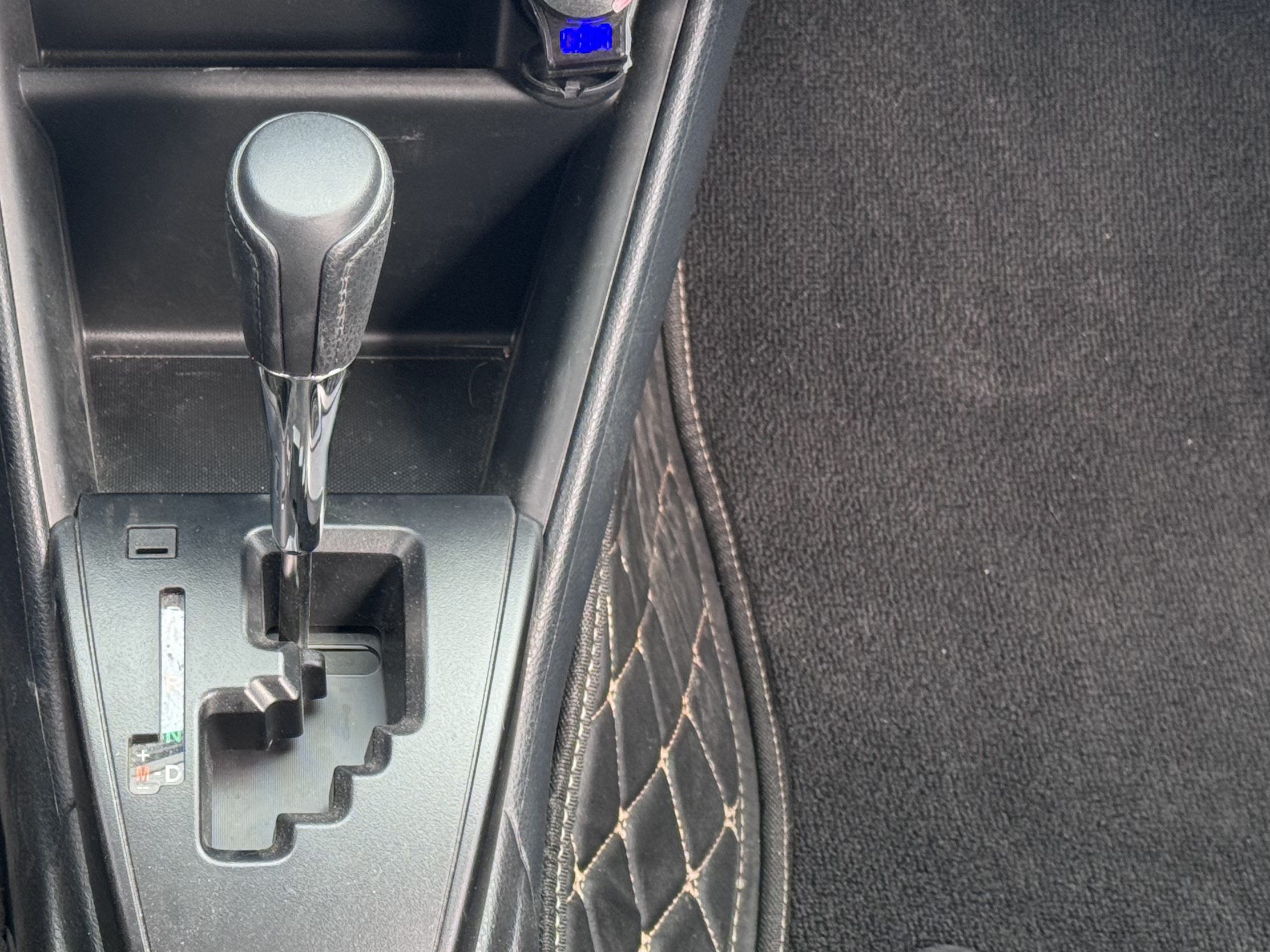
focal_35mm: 87
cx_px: 169
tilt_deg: -49.5
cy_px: 637
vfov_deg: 16.9
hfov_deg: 22.1
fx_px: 3191
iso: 125
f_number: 1.78
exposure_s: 1/60
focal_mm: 6.76
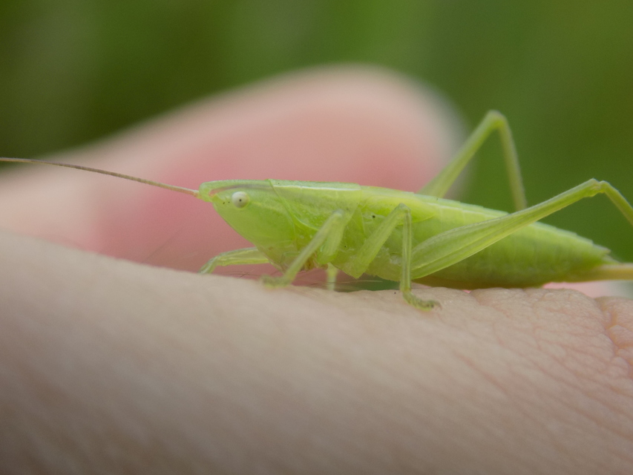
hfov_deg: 16.7
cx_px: 316
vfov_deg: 12.6
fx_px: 2158
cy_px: 238
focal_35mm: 118
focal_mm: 20.9
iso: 80
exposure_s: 1/320
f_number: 4.8
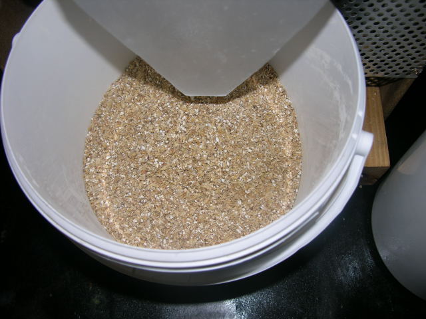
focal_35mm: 35
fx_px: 431
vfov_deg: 40.7
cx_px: 213
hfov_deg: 52.6
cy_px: 160
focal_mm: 8.9
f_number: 2.8
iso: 50
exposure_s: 1/60.1
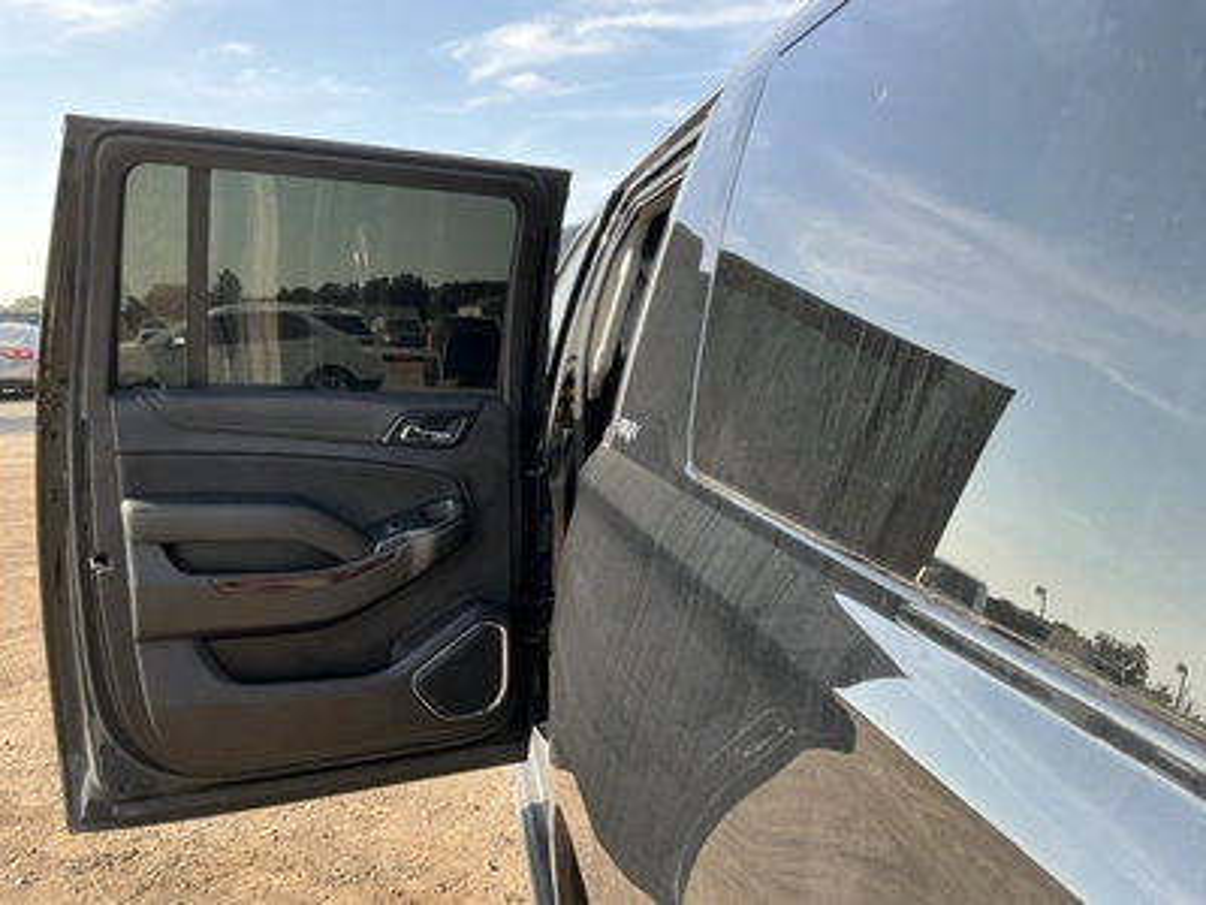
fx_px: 976
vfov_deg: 49.7
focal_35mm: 28
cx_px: 603
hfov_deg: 63.4
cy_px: 452
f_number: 1.8
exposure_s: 1/353
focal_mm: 3
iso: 25
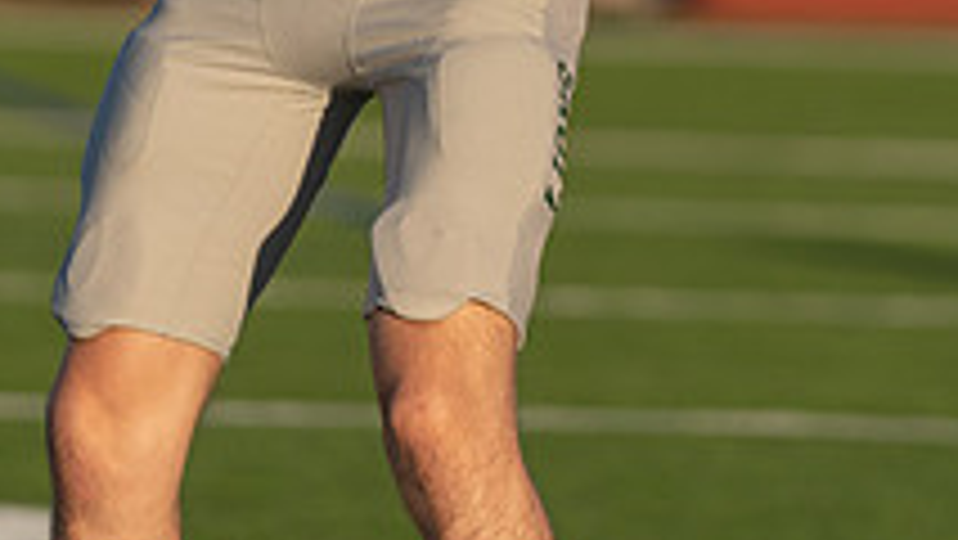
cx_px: 504
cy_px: -421
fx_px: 16238
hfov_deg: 3.4
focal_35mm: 639
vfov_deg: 1.9
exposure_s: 1/2000
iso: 125
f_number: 2.8
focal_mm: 178
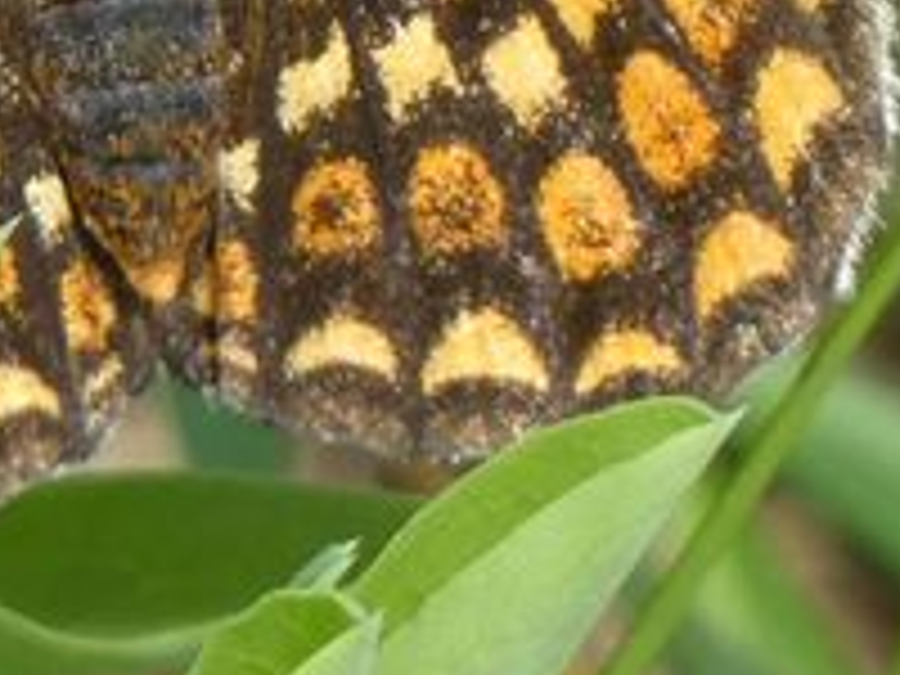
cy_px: -220
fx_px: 62763
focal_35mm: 2414
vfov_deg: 0.6
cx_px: 106
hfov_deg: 0.8
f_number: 5.6
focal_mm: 101.4
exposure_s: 1/100
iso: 125
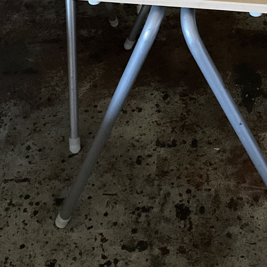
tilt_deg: -32.8
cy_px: 3
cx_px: 166
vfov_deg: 26.3
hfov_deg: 27.6
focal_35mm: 62
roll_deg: +2.5
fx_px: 541
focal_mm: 3
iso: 640
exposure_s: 1/24
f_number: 1.8
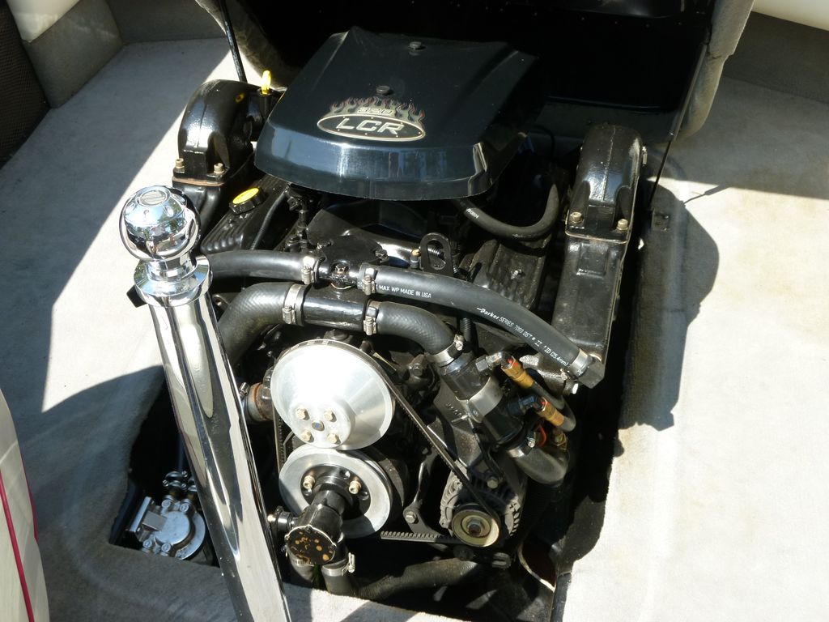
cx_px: 414
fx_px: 958
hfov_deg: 46.8
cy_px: 311
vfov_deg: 36.0
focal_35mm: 40
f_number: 4
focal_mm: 7.2
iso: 80
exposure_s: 1/160
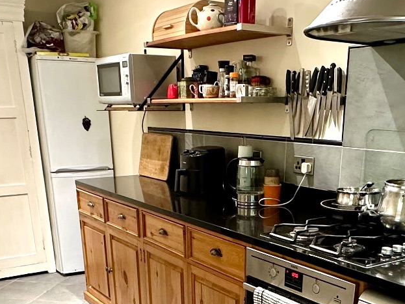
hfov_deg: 41.1
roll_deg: -0.4
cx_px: 233
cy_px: 329
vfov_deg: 28.7
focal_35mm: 46
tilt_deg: -21.5
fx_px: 538
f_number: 2.2
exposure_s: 1/50
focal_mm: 2.22
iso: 250
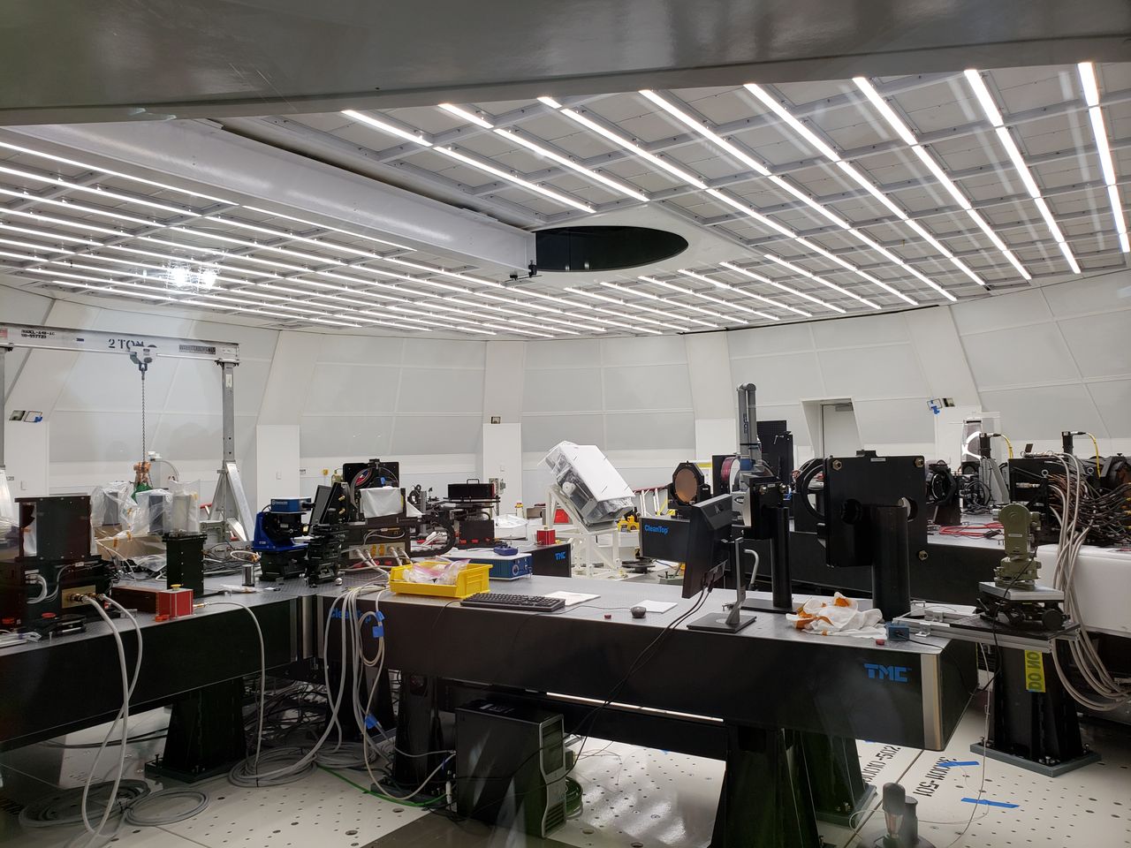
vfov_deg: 53.1
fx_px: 849
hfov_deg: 67.3
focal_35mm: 26
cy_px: 424
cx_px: 566
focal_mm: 4.3
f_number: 2.4
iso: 64
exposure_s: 1/60
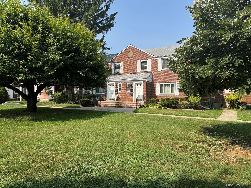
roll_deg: -1.2
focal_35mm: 24
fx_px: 174
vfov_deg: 56.8
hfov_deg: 71.6
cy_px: 94
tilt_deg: -1.4
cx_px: 126
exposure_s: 1/2833
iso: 80
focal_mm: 6.76
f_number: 1.78
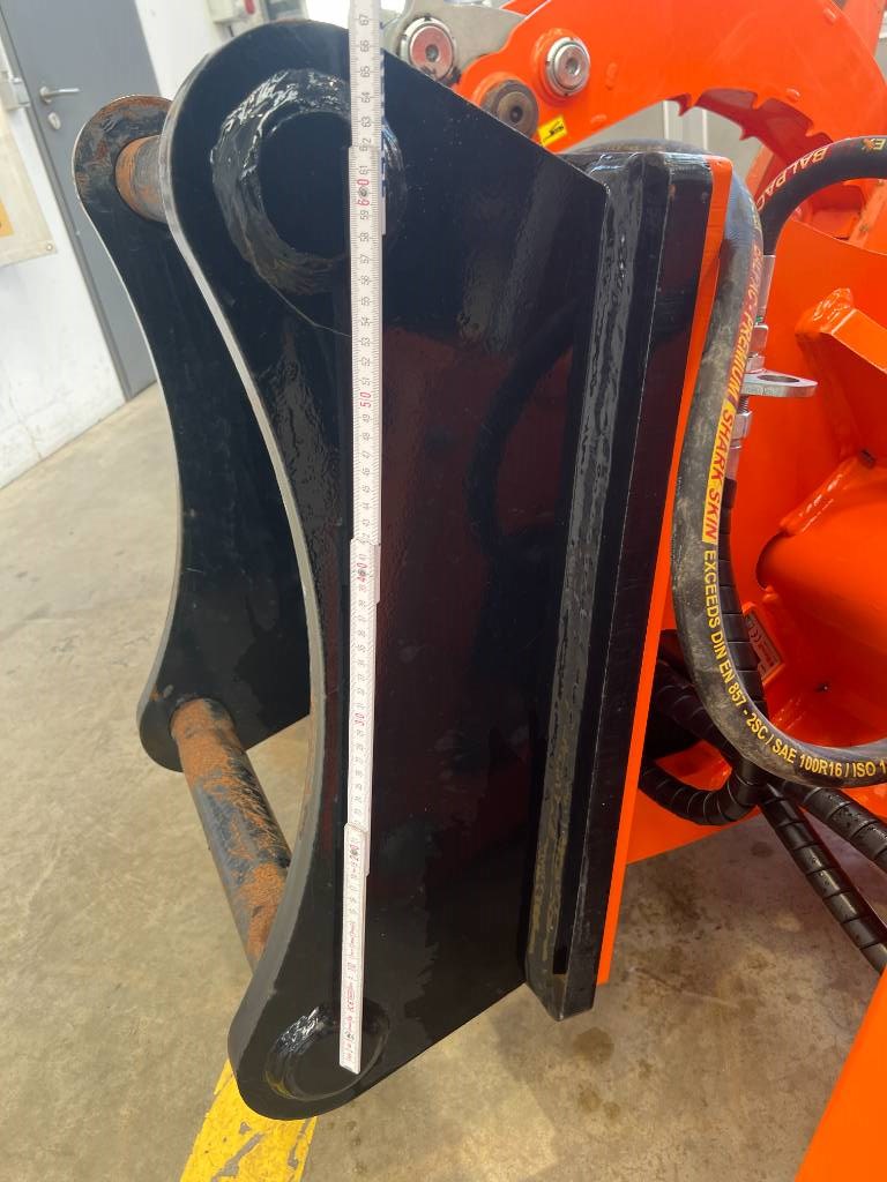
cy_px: 591
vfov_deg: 67.3
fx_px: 888
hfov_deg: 53.1
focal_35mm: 26
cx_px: 444
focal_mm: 5.7
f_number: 1.5
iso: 64
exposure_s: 1/121
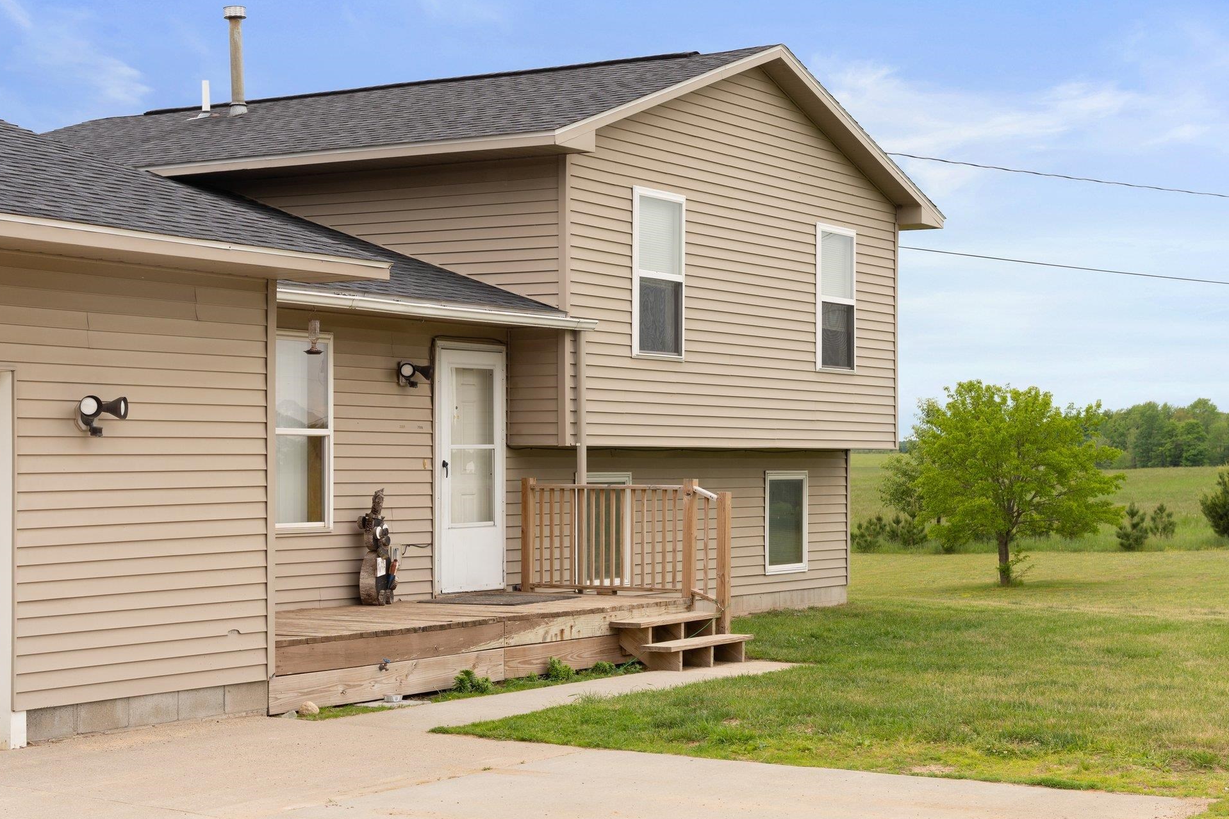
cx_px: 647
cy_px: 394
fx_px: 2158
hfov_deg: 31.8
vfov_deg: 21.5
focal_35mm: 63
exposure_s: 1/320
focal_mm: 59.2
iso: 320
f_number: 8
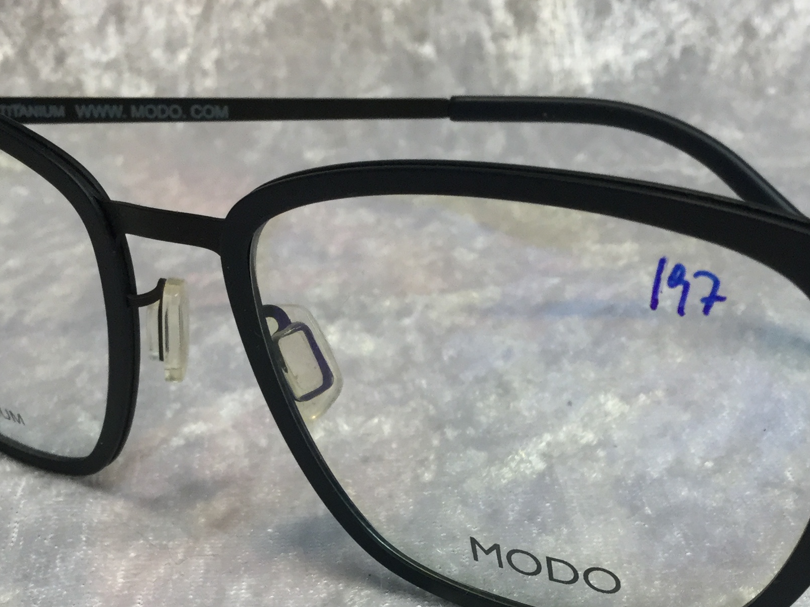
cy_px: 496
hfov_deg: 30.7
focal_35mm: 63
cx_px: 411
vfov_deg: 22.9
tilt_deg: -34.3
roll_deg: -1.9
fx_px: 1474
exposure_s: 1/33
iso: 32
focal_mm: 3.3
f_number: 2.4
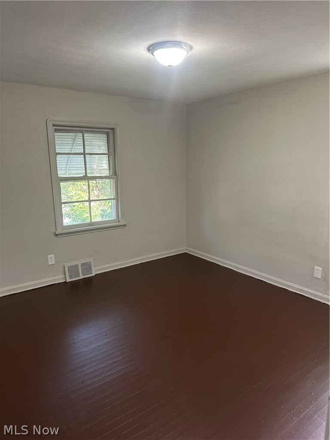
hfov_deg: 56.8
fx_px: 305
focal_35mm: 24
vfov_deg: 71.6
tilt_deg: -12.2
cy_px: 220
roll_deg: +0.1
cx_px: 165
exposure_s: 1/62
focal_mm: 6.86
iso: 250
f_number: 1.78
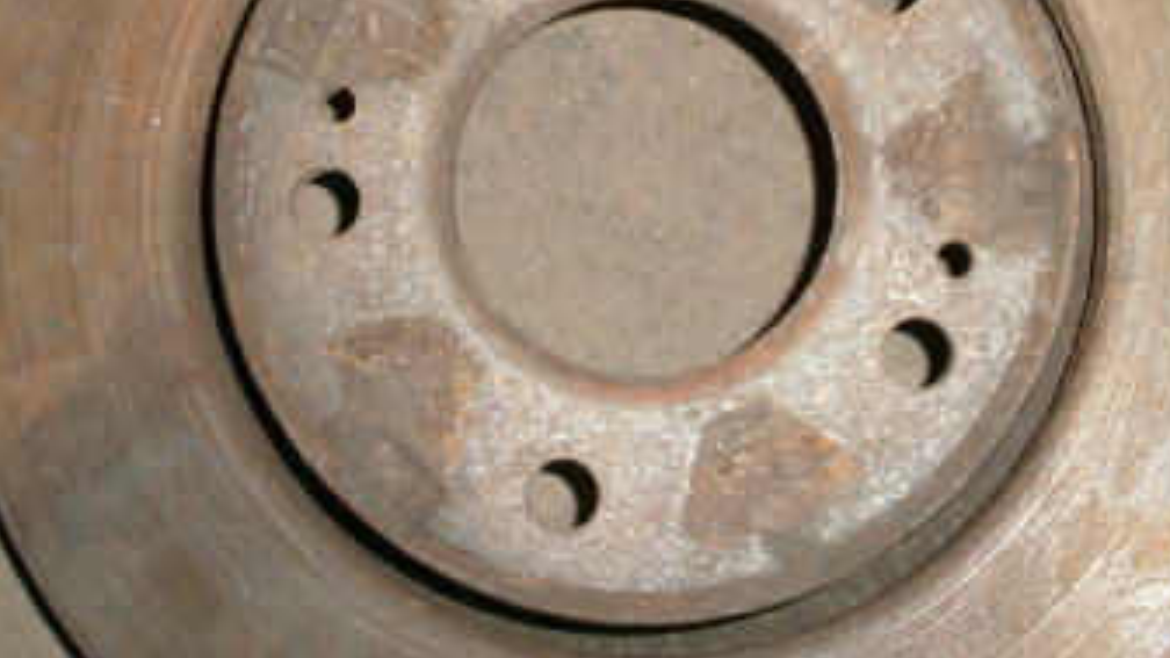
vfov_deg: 21.3
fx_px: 1737
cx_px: 662
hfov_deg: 37.2
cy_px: 188
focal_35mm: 56
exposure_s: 1/30
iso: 125
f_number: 2.9
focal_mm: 4.8
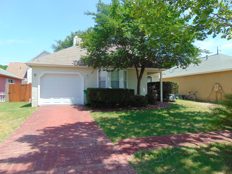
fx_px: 168
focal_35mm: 25
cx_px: 116
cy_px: 87
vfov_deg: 54.9
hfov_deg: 69.4
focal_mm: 4.5
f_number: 3
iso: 80
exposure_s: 1/640
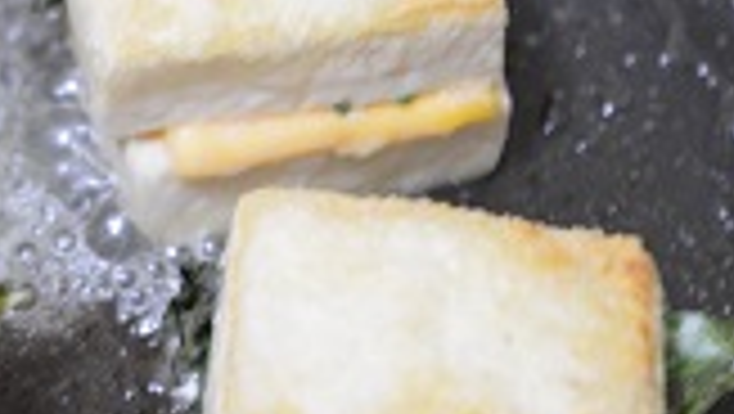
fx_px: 3000
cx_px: -50
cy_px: 268
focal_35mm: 154
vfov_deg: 7.9
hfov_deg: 13.7
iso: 100
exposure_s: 1/2
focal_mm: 40
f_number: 3
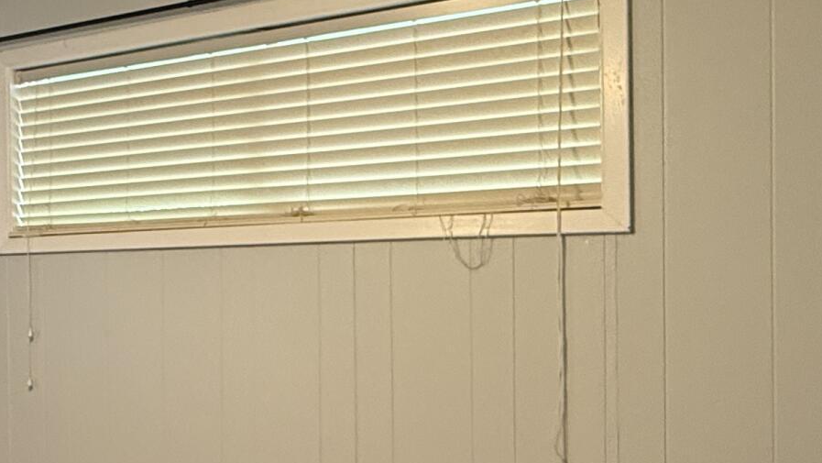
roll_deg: +1.0
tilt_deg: -0.5
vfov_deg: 23.4
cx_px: 10
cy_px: 298
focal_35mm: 51
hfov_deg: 36.7
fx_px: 1112
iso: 250
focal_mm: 2.22
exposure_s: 1/60
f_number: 2.2
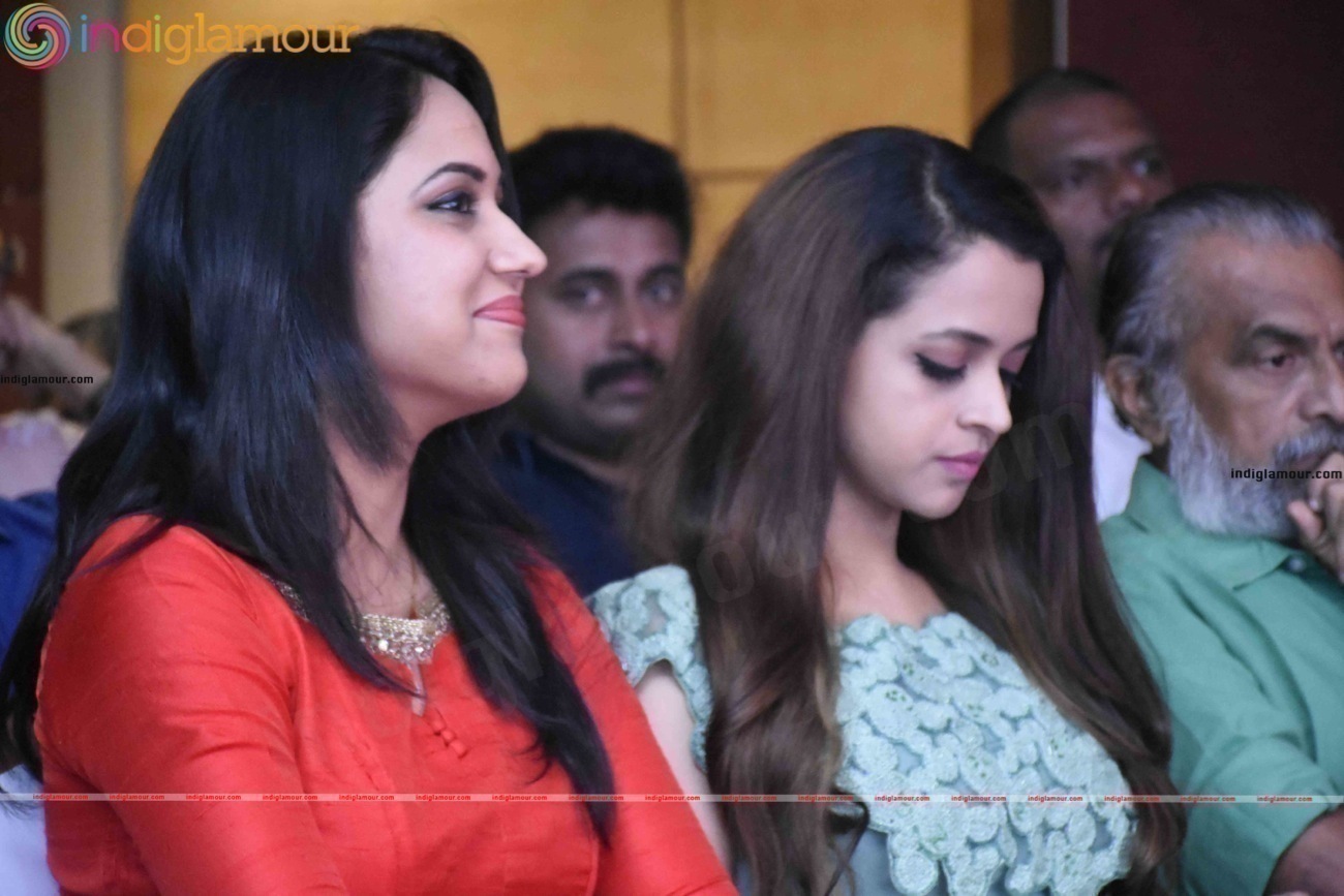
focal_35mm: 158
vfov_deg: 8.7
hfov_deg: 13.0
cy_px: 448
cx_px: 672
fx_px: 5880
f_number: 5.6
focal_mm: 105
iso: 10000
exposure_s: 1/80
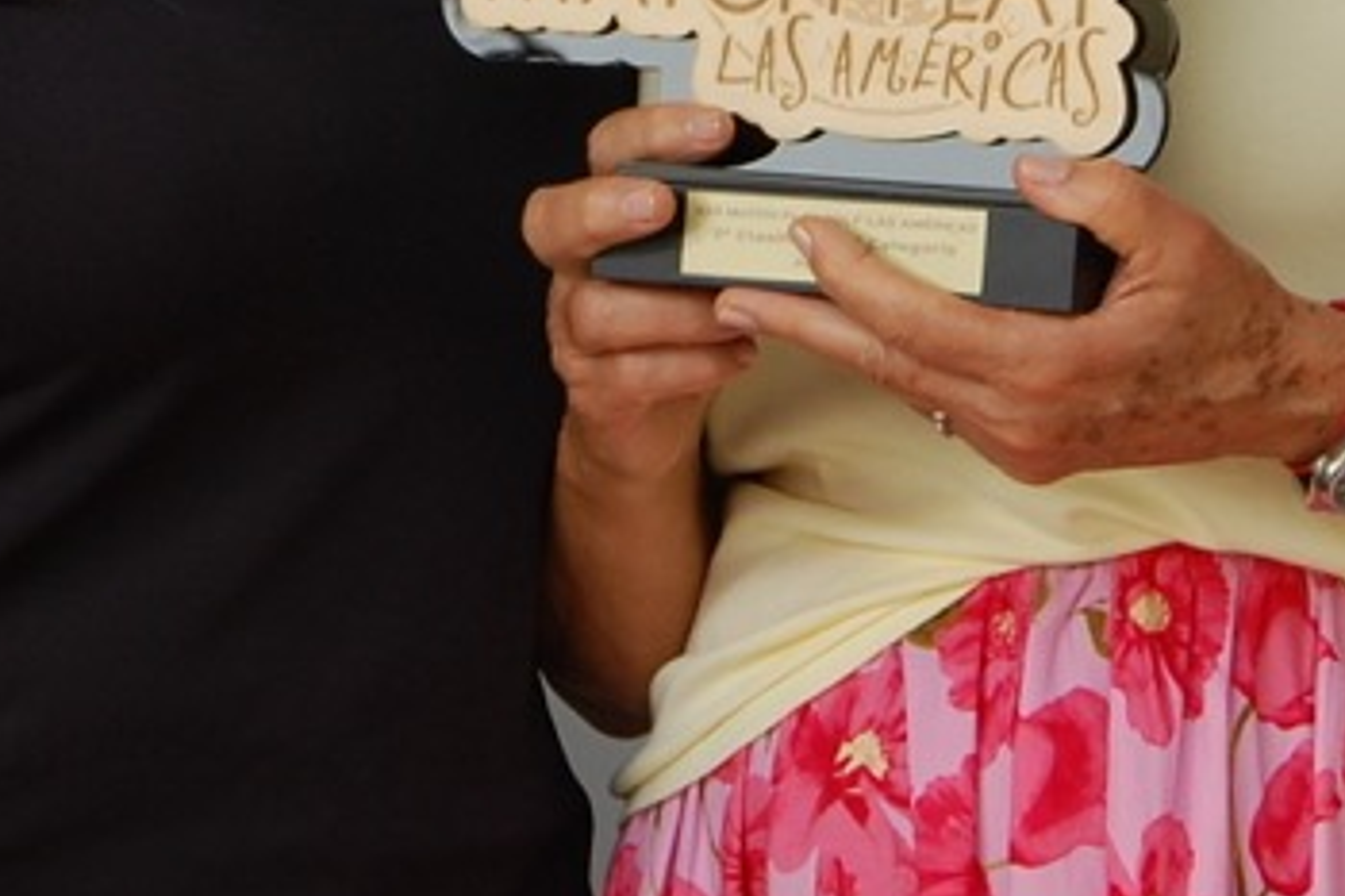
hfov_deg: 8.3
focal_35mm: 247
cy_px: -225
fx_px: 9217
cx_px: 799
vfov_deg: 5.5
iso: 200
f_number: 6.3
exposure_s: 1/160
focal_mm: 45
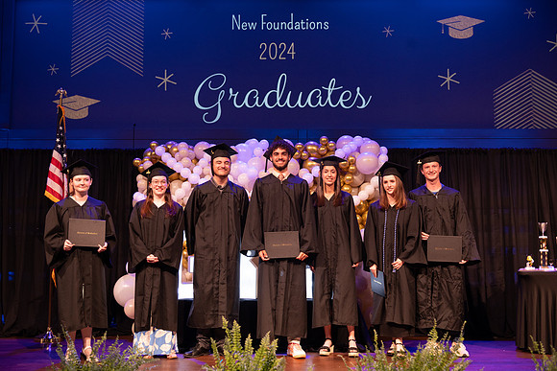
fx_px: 681
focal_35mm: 44
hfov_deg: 44.5
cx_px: 278
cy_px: 186
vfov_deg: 30.5
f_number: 4
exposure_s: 1/200
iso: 1600
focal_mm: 44
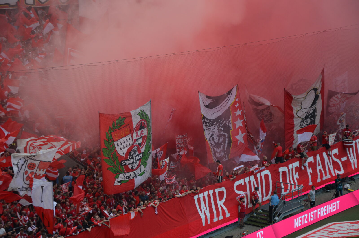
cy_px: 119
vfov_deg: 13.0
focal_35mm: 105
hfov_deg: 19.5
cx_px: 180
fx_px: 1045
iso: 400
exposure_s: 1/400
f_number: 5.3
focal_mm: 70
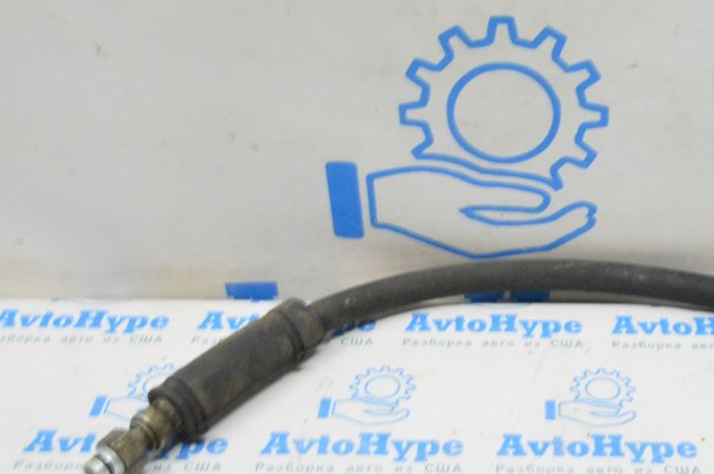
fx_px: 1050
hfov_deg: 36.6
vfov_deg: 25.4
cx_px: 540
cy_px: 300
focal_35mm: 53
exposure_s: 1/15
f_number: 20
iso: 6400
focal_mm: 20
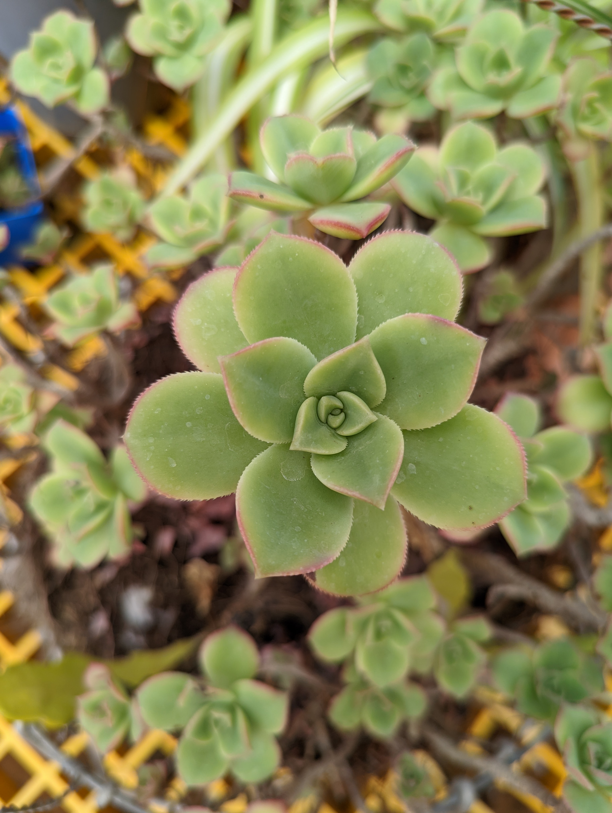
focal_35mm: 24
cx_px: 306
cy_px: 406
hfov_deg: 56.9
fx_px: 564
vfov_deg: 71.5
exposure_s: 1/161
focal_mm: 6.81
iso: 45
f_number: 1.85
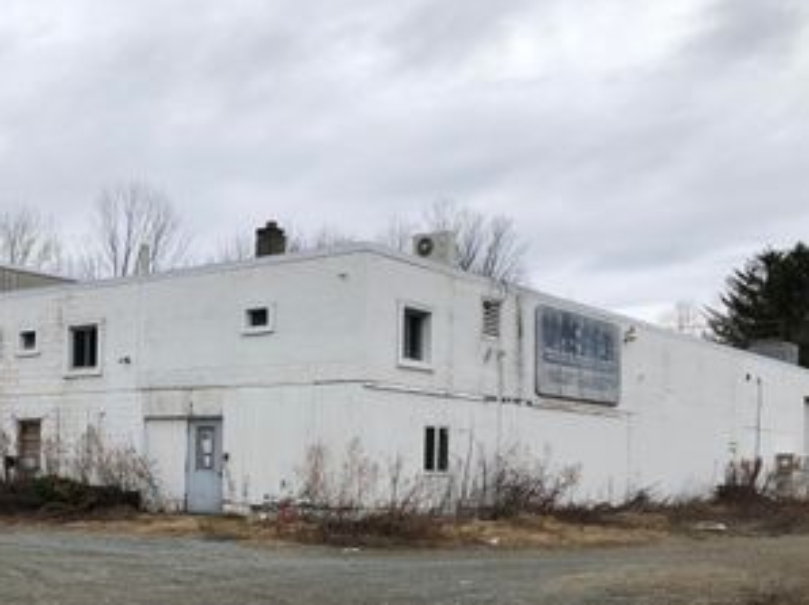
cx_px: 263
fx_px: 1098
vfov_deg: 30.3
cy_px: 460
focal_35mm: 47
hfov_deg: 39.9
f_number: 1.8
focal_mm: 4
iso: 20
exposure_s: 1/564
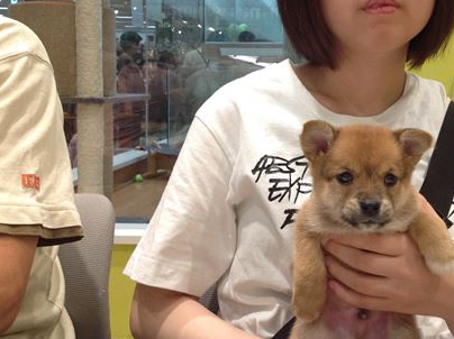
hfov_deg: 36.3
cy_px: 122
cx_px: 318
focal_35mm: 52
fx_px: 681
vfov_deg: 27.9
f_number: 2.4
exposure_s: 1/60
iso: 64
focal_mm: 4.28
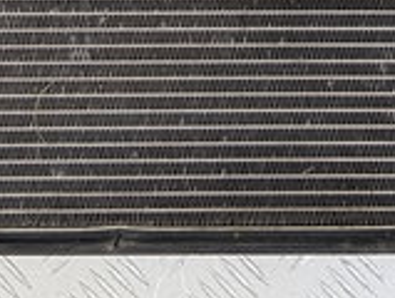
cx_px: 417
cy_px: -390
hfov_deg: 11.7
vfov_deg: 8.3
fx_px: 1910
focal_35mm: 167
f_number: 1.7
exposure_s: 1/100
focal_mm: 4.2
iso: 80
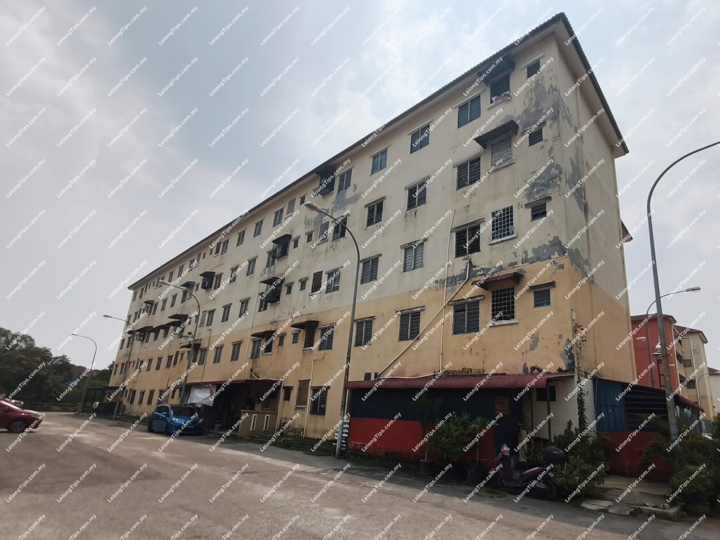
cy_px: 270
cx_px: 360
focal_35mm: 15
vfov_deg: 81.8
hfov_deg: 98.2
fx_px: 312
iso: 50
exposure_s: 1/5448
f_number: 2.2
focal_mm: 1.67
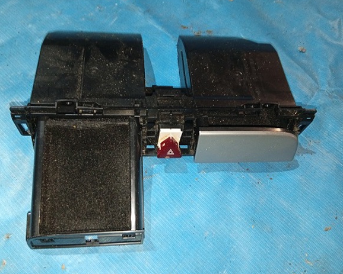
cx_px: 159
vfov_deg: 51.6
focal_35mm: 28
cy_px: 134
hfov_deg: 62.1
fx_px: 284
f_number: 1.8
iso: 674
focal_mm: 3.96
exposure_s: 1/20
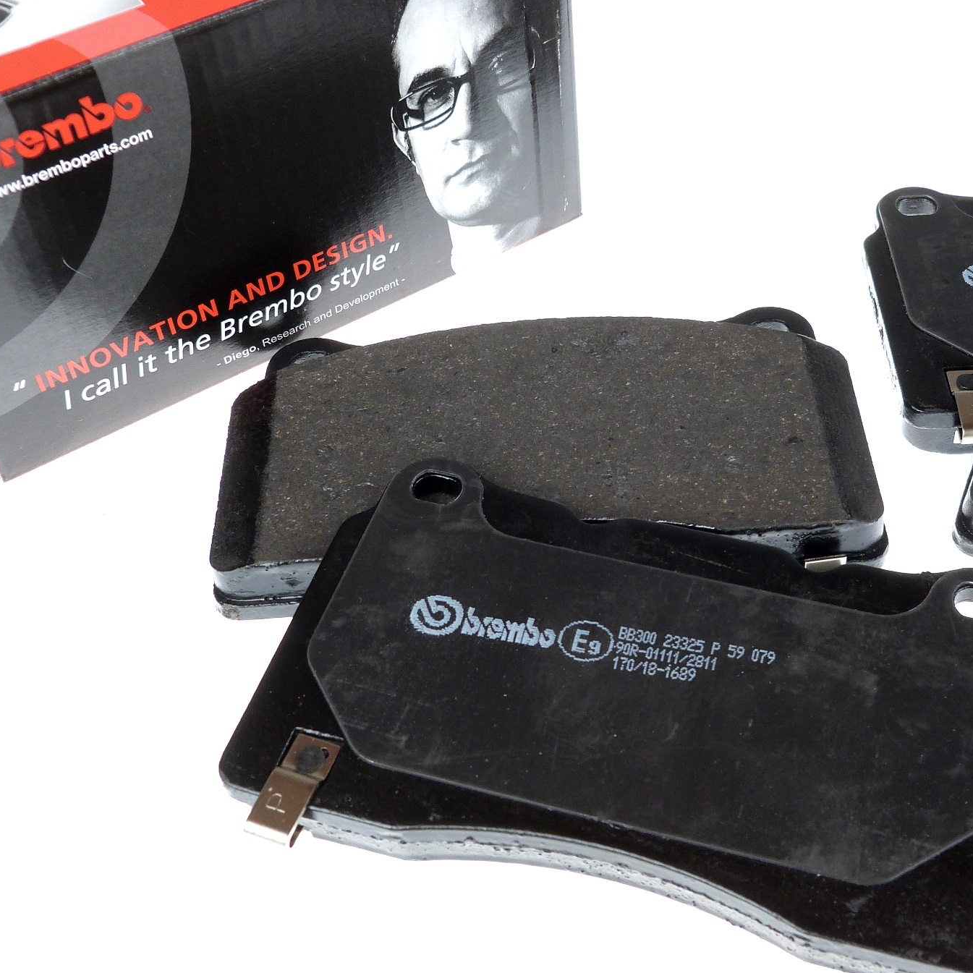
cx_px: 647
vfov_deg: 36.8
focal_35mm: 46
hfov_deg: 36.4
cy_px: 518
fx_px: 1463
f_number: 3
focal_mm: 6.2
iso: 125
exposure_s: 1/60
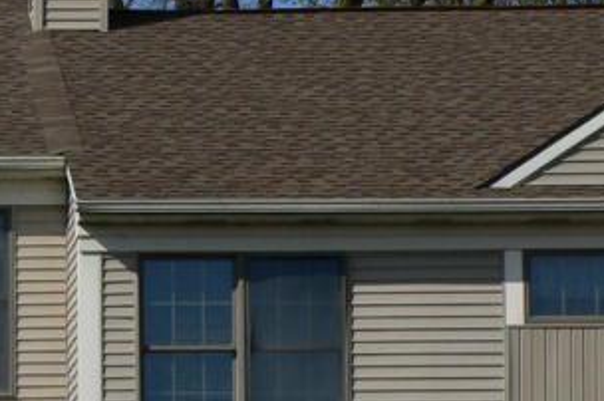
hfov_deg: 7.9
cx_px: -370
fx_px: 4290
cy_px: 594
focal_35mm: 256
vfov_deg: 5.3
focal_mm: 12.1
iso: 80
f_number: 5.2
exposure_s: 1/640
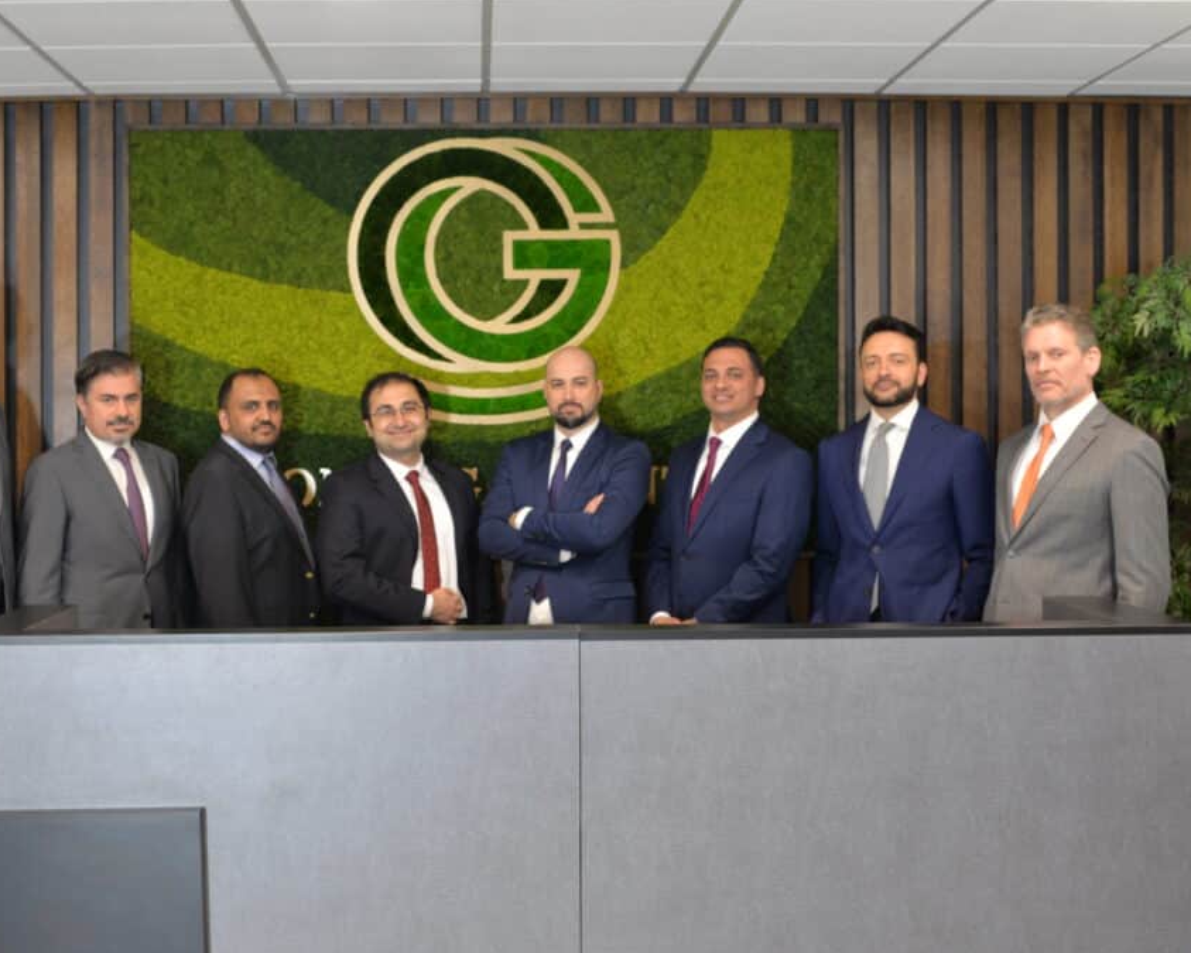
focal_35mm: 57
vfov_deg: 26.7
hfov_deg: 33.0
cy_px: 479
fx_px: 2010
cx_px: 524
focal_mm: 50
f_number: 3.5
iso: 800
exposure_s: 1/50
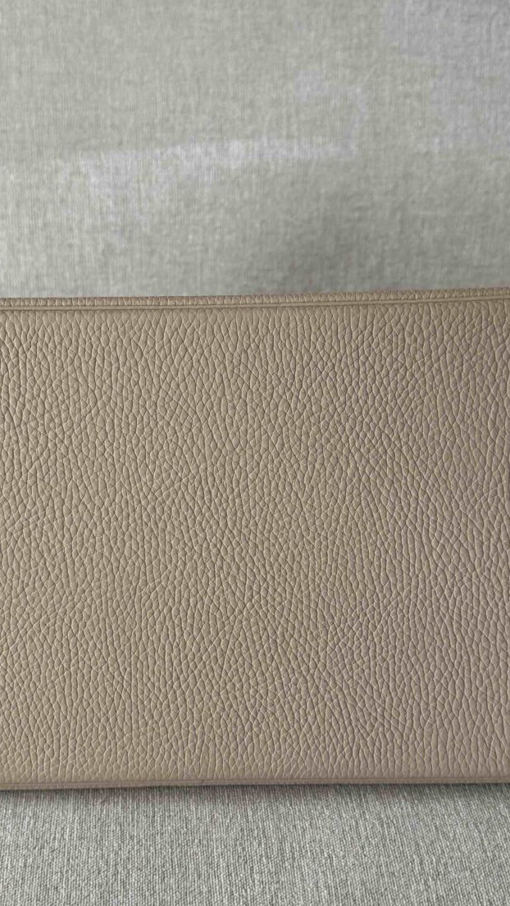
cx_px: 207
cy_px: 479
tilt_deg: -31.2
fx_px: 985
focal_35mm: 41
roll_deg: -0.6
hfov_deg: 29.0
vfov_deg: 49.4
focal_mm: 6.76
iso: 125
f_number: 1.78
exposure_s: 1/121
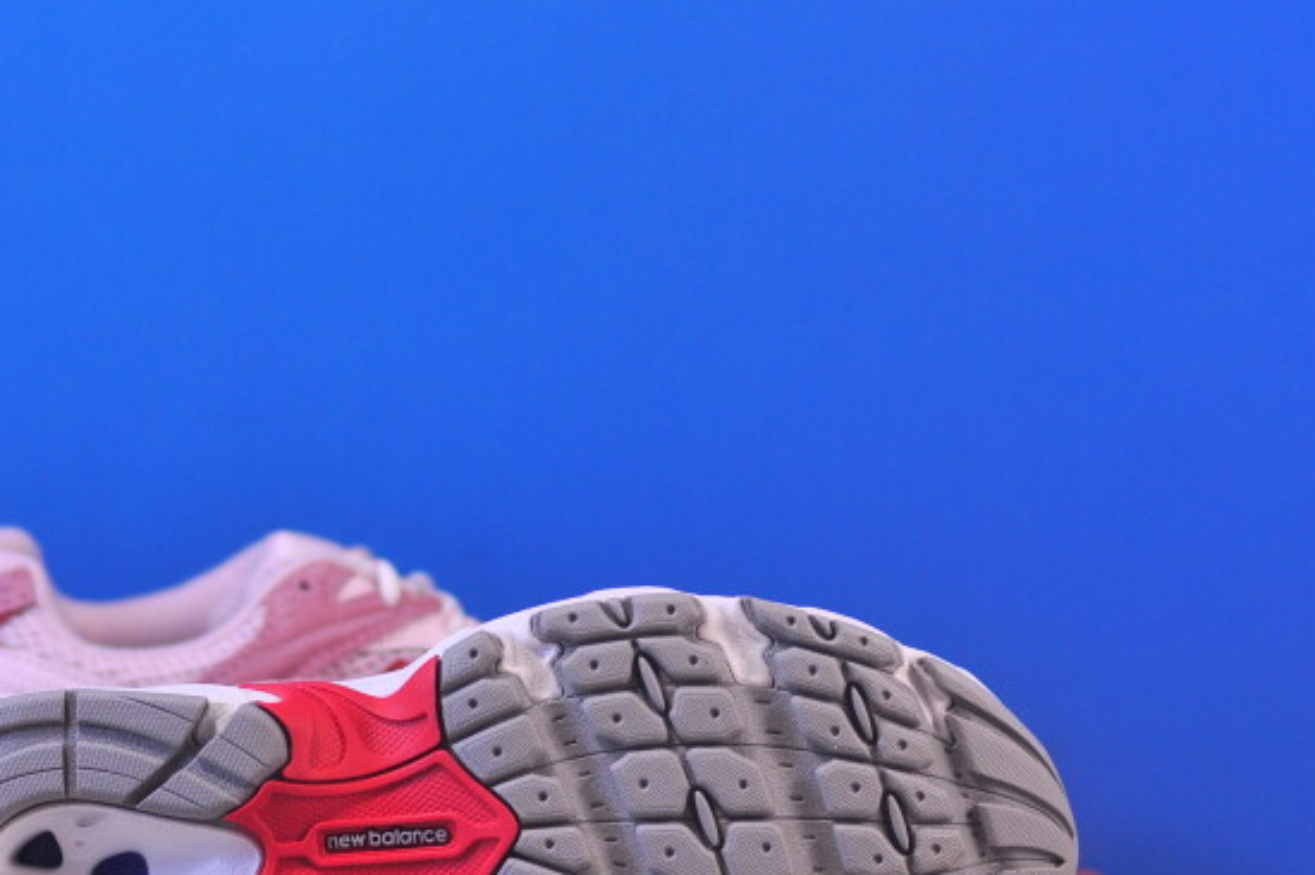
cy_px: 568
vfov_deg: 12.5
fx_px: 3979
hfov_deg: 18.7
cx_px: 440
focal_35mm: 109
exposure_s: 1/320
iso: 250
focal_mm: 50
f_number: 2.5
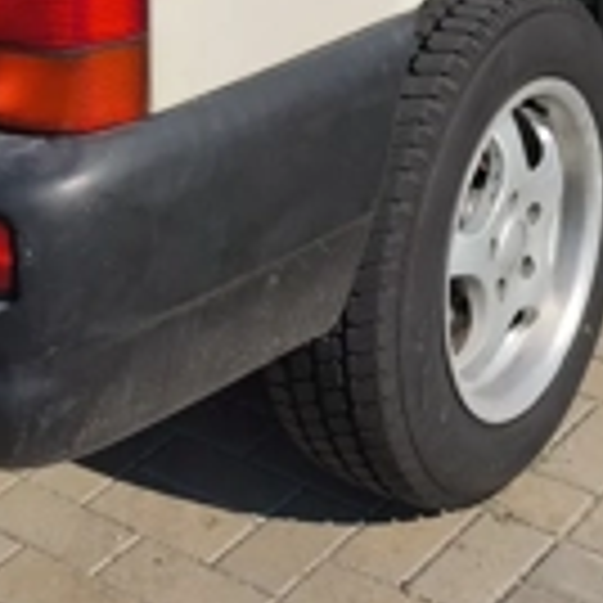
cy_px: -243
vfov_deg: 17.5
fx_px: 1793
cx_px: 153
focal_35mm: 91
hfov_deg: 19.0
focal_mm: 6.57
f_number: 1.6
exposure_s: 1/4439
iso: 64
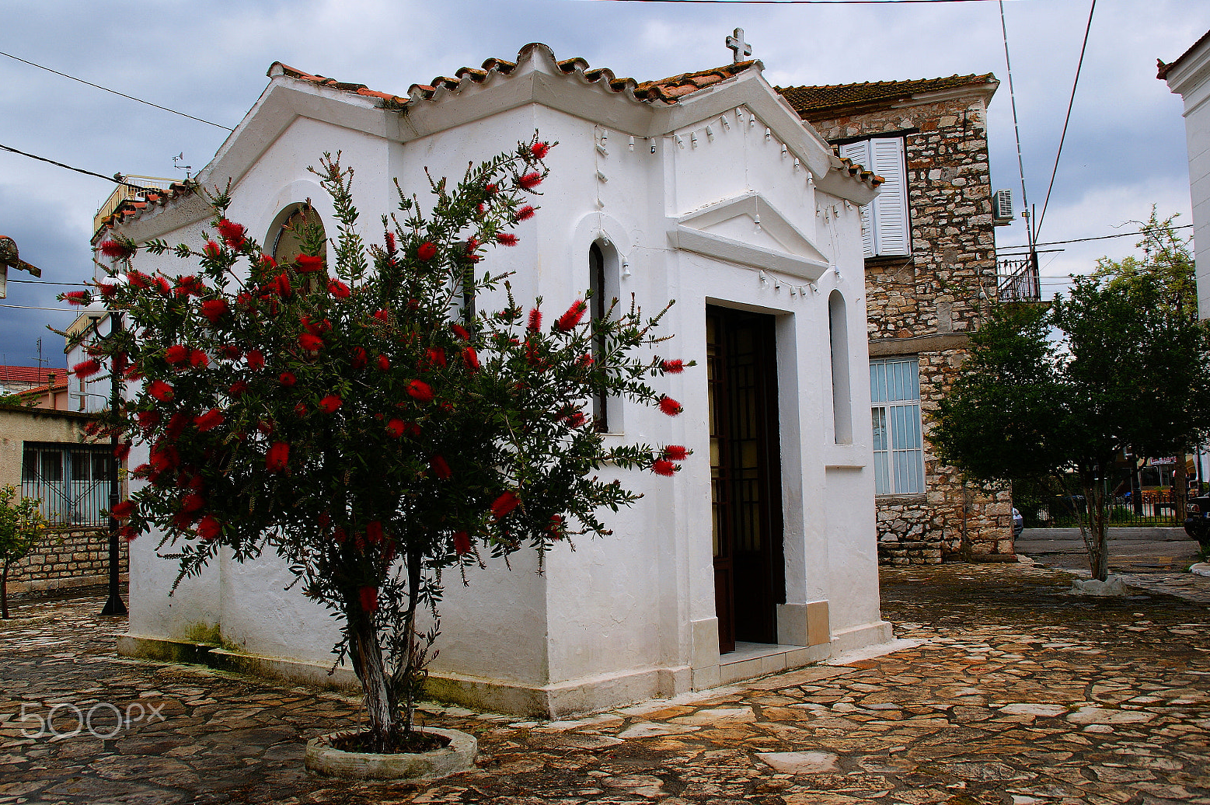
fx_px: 1243
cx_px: 594
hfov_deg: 51.9
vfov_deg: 35.9
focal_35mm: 37
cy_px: 409
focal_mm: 24
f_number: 7.1
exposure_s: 1/320
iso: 100
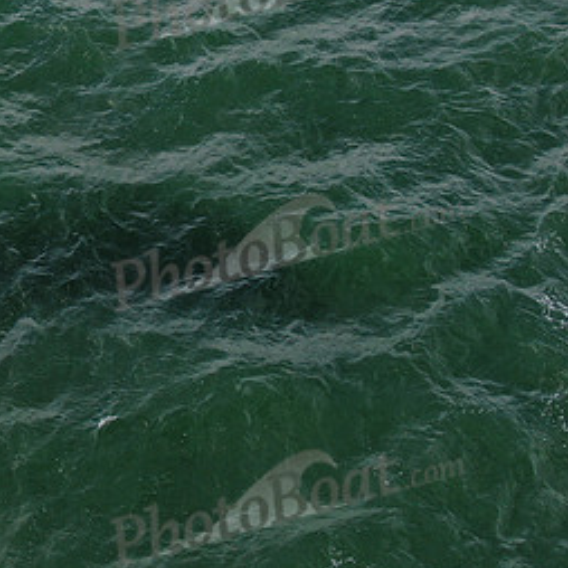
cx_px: -18
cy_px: 151
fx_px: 1801
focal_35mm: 97
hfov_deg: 17.5
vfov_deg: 17.8
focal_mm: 8.6
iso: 100
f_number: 3.8
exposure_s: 1/500
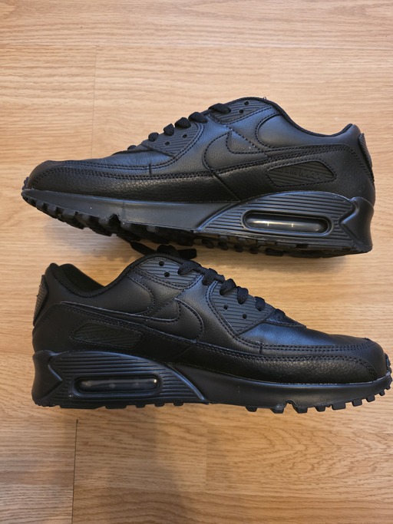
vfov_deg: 73.9
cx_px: 196
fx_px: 348
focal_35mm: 23
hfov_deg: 58.9
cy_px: 262
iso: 1250
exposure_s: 1/100
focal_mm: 6.3
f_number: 1.7
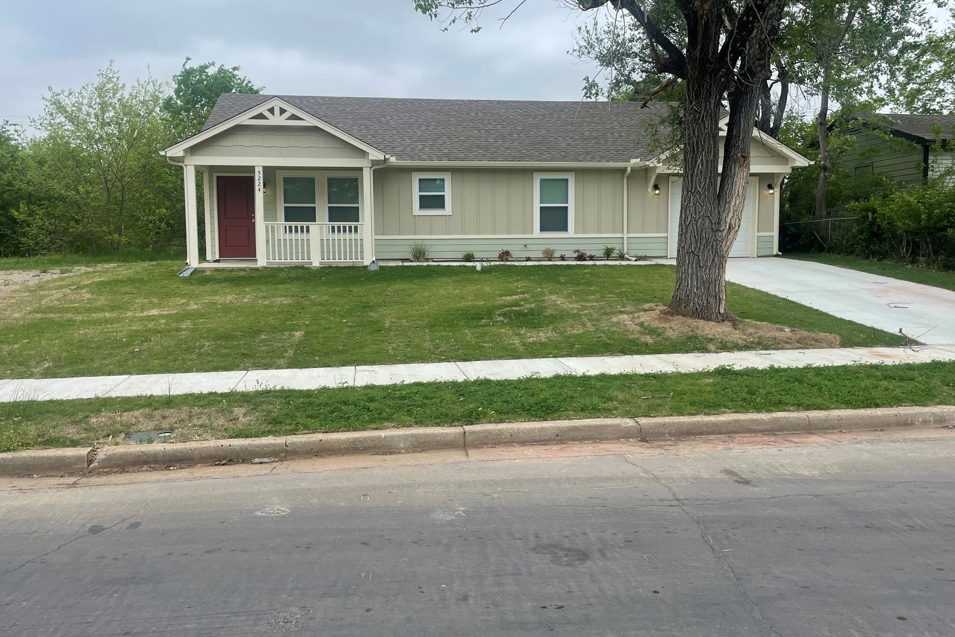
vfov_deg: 46.4
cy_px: 295
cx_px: 478
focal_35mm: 28
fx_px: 743
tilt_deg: -4.1
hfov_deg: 65.5
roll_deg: +0.7
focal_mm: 4.2
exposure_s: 1/1114
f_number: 1.6
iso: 32
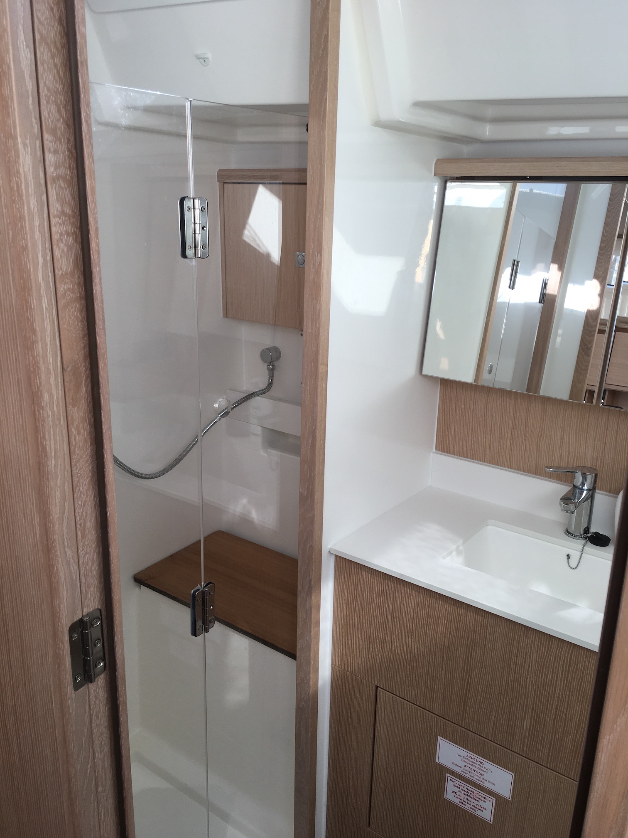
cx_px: 314
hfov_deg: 48.2
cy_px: 419
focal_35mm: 29
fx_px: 701
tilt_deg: -19.4
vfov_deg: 61.7
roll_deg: -1.5
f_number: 2.2
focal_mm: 4.15
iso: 25
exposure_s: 1/106
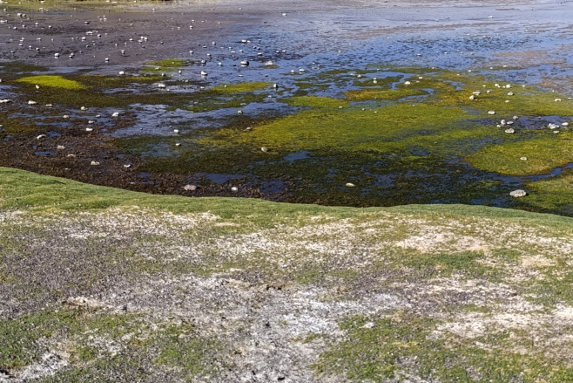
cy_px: 72
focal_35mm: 58
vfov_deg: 23.0
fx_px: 923
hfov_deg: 33.2
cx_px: 481
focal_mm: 6.14
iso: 50
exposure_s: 1/843
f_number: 1.6
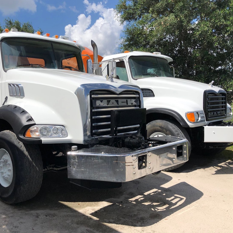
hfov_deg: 47.7
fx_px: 259
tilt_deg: -2.1
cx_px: 80
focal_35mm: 34
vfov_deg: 48.4
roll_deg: +0.6
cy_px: 114
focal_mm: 4
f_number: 1.8
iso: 20
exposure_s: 1/3690
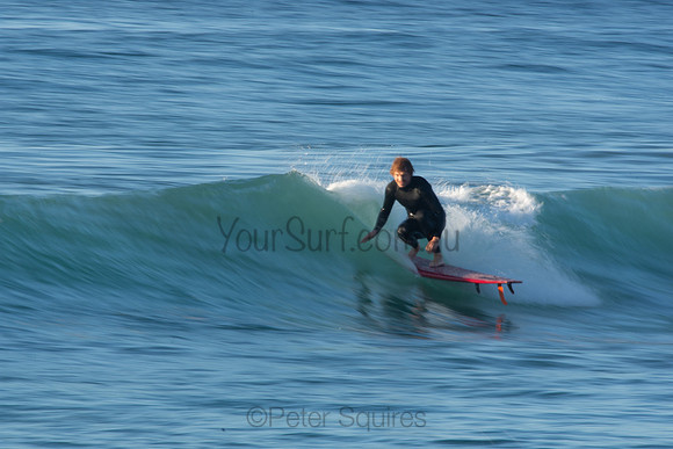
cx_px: 336
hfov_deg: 2.7
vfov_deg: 1.8
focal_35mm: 750
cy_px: 224
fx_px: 14023
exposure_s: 1/15
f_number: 25
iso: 100
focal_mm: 500
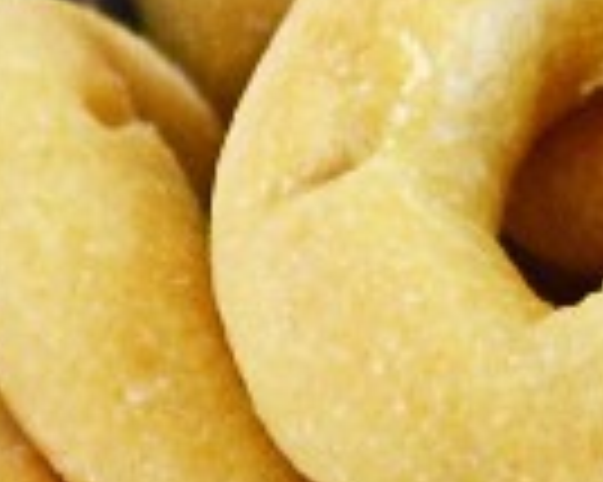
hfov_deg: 2.9
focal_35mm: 655
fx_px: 11681
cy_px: -23
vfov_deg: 2.4
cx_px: 1120
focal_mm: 52
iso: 400
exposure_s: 1/30
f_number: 5.6
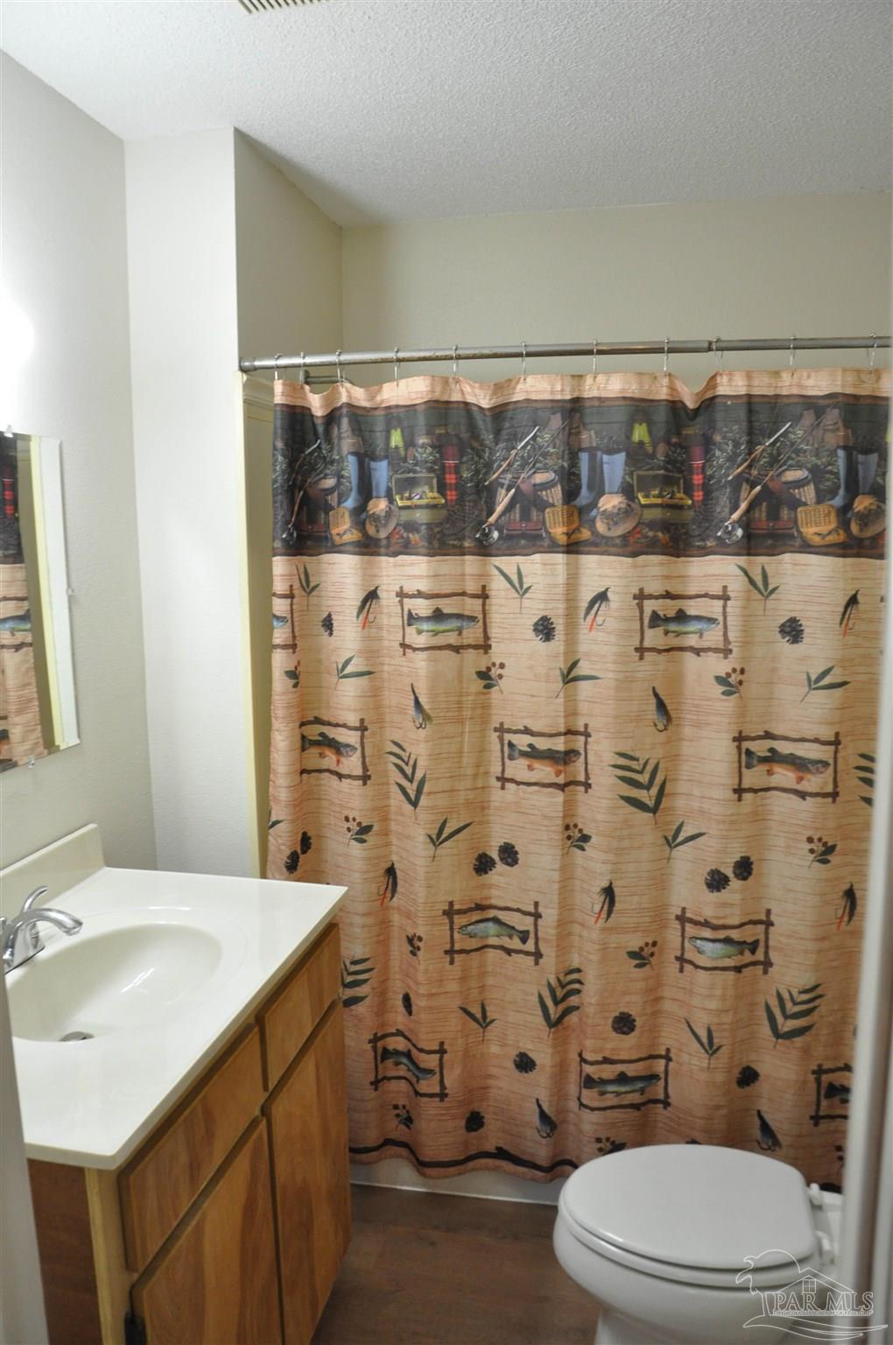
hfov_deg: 47.8
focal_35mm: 27
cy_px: 672
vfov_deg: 67.4
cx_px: 446
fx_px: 1007
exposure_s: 1/50
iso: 1250
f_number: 7.1
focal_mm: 18
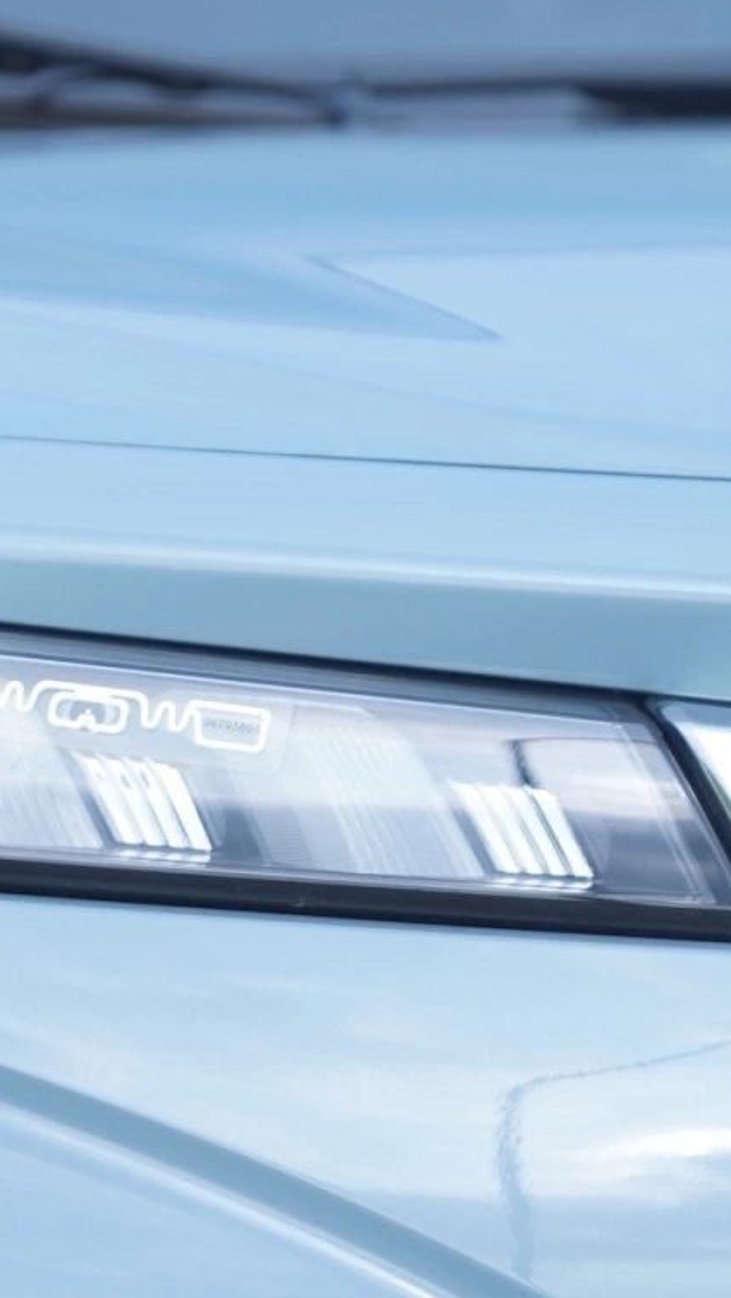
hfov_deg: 1.8
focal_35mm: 666
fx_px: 22937
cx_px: 38
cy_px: 1355
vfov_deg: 3.2
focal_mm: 200
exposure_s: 1/1000
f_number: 4.5
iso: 320
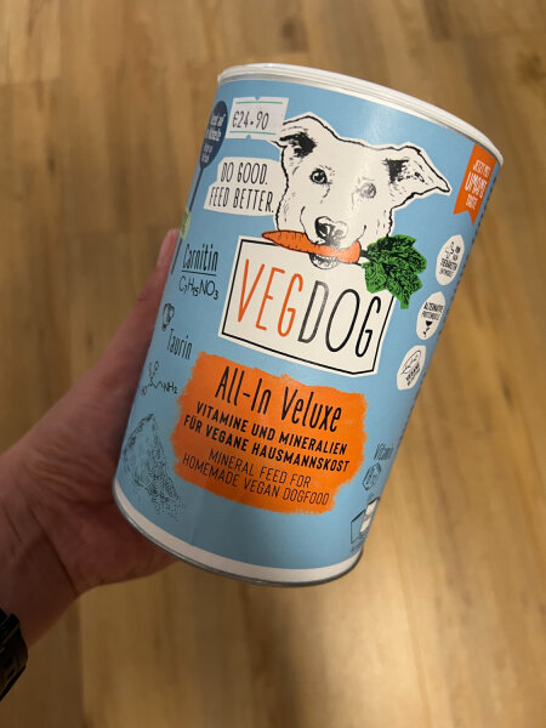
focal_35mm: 26
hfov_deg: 53.1
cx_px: 273
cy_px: 364
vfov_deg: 67.3
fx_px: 547
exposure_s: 1/50
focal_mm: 5.7
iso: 160
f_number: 1.5
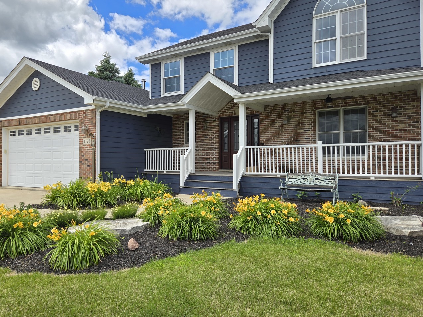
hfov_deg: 67.2
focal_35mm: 26
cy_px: 153
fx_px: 318
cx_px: 197
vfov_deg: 53.0
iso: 25
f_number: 1.8
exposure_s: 1/1546
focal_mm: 5.4
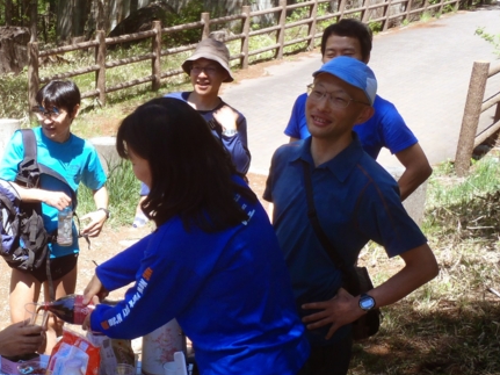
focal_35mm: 52
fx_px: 751
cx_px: 53
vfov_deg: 27.9
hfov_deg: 34.8
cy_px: 239
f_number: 3.9
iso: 80
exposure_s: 1/160
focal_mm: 5
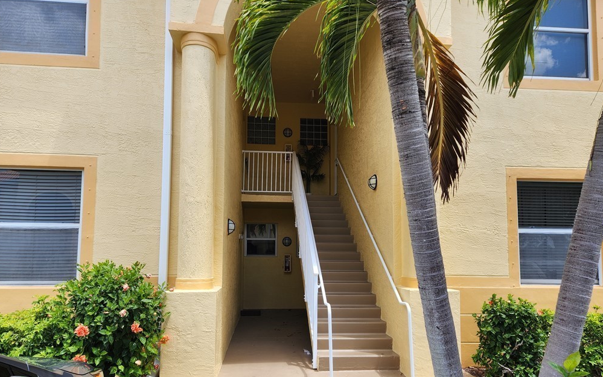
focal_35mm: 25
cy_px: 225
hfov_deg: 72.6
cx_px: 301
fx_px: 411
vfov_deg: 49.0
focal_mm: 5.4
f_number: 1.8
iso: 20
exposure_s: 1/470
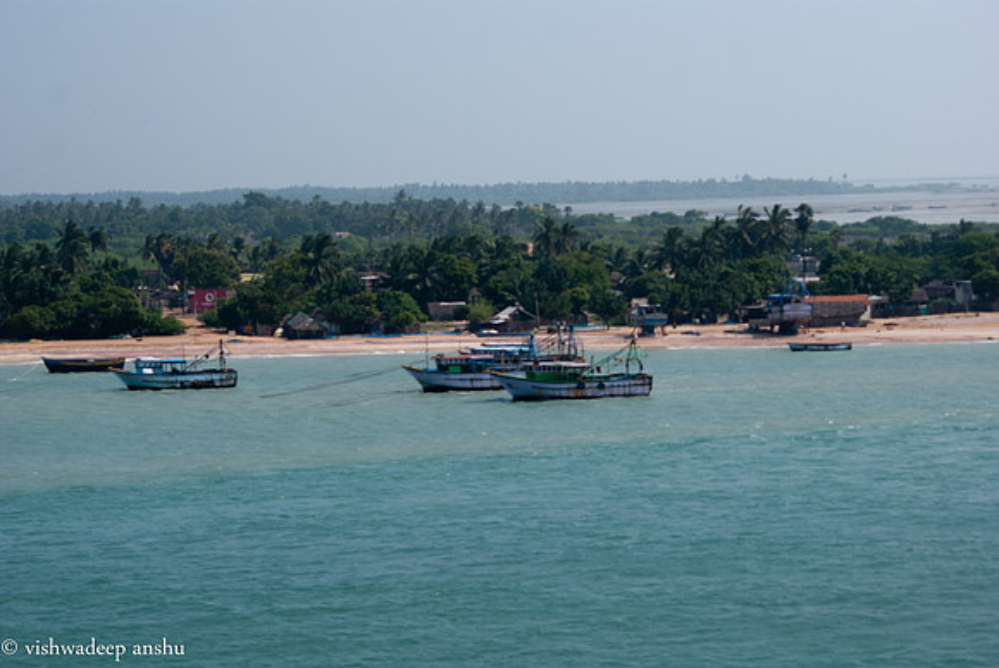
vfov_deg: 13.1
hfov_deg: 19.4
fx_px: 2917
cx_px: 500
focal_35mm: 105
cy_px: 334
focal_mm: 70
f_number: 5.6
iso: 100
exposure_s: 1/500
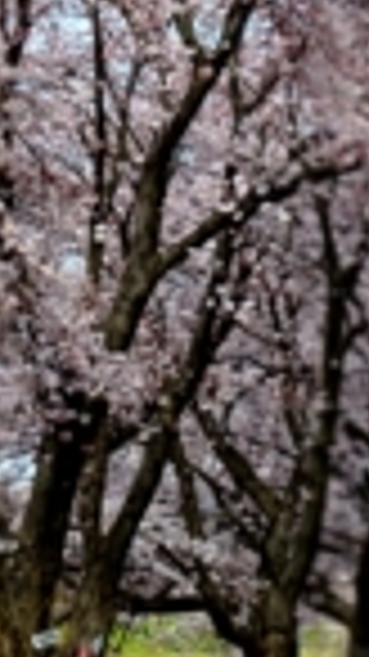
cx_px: 153
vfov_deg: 8.0
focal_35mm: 270
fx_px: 4702
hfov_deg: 4.5
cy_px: 306
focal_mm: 47
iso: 100
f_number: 11
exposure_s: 1/125
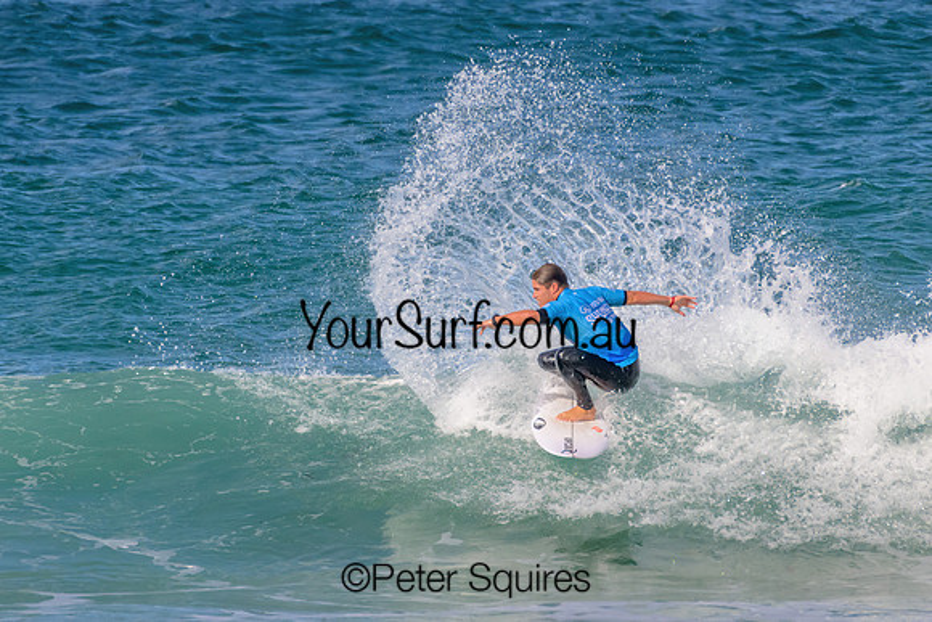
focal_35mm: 1198
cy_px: 334
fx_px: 31030
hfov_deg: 1.7
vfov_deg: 1.1
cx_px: 376
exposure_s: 1/3200
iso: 2000
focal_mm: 1000
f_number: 11
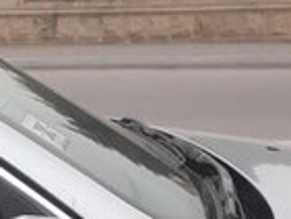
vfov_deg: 11.4
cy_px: 299
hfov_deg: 13.5
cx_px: -287
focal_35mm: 126
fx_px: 1060
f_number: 1.9
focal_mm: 3.6
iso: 50
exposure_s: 1/50
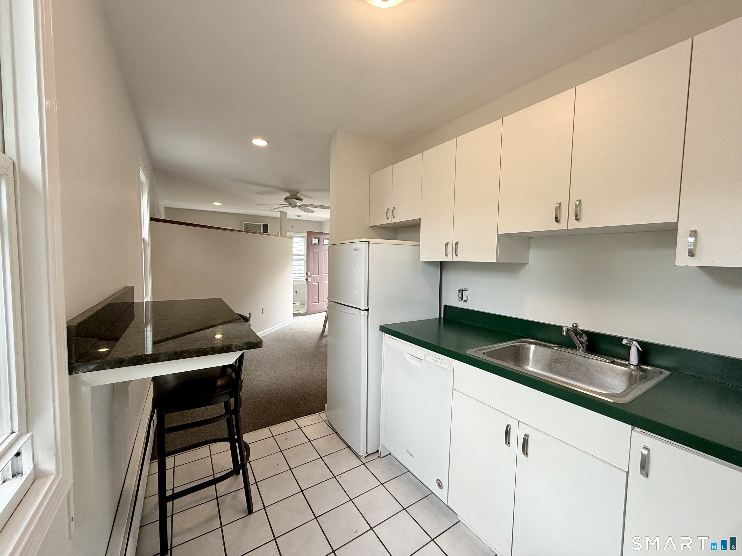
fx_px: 300
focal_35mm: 14
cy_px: 278
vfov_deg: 85.7
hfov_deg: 102.1
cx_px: 371
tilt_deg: -2.5
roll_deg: -1.1
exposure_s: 1/120
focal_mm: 2.22
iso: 125
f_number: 2.2
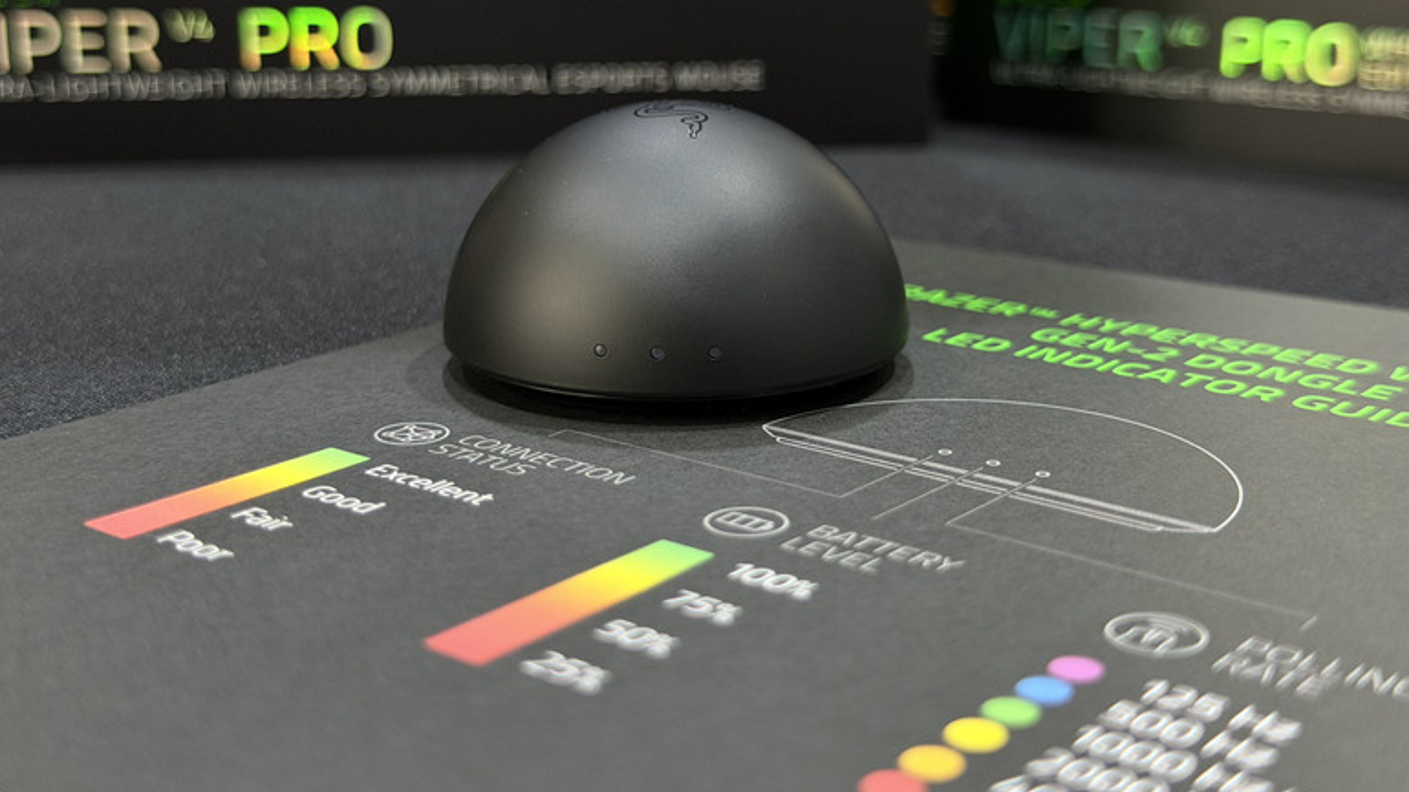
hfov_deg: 39.2
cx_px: 712
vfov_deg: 22.6
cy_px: 283
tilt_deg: -13.5
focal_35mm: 53
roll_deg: +0.5
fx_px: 1980
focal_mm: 6.76
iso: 250
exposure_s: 1/40
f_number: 1.78
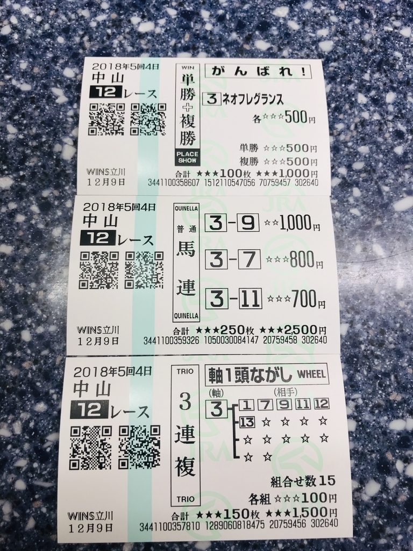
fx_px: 445
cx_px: 206
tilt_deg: -77.4
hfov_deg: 49.7
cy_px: 276
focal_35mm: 28
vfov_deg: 63.4
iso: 32
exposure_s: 1/100
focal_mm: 3.99
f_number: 1.8
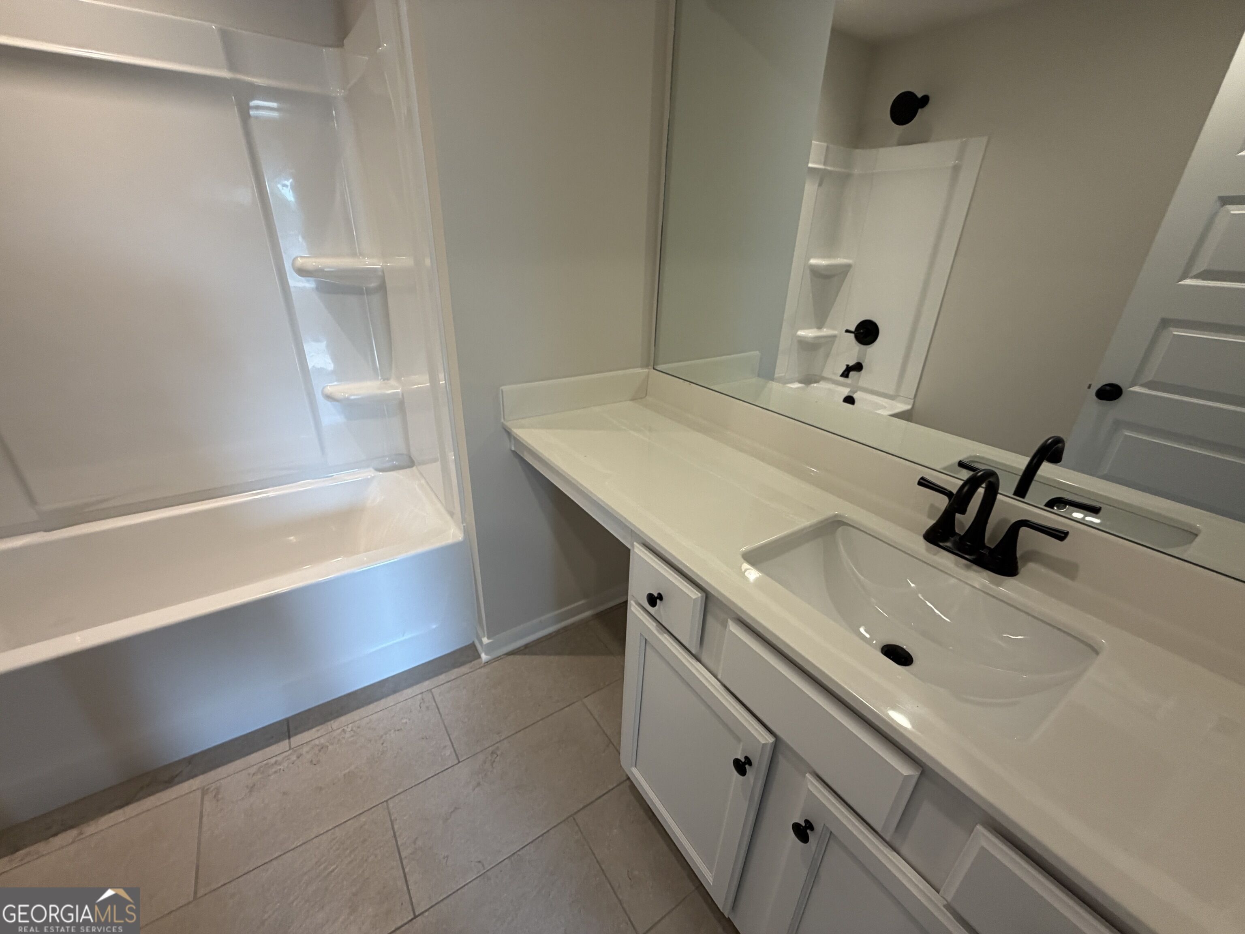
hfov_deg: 102.1
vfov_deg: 85.7
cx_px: 622
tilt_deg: -25.4
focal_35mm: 14
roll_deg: -1.0
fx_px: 504
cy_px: 467
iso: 200
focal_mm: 2.22
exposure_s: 1/120
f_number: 2.2
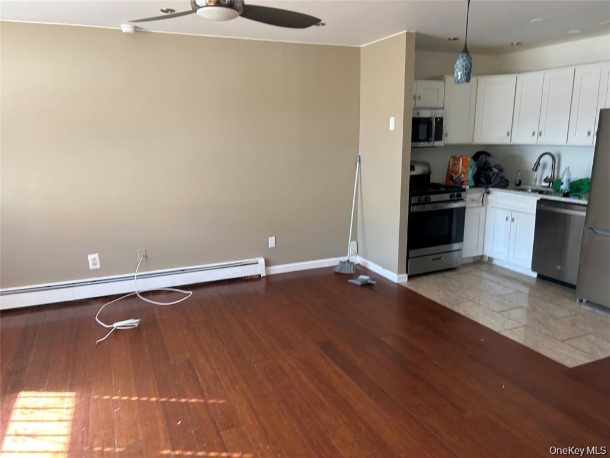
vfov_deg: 53.1
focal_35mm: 26
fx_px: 458
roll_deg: +2.7
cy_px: 229
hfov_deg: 67.3
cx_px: 305
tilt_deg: -13.6
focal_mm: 5.7
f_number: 1.5
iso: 125
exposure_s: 1/105
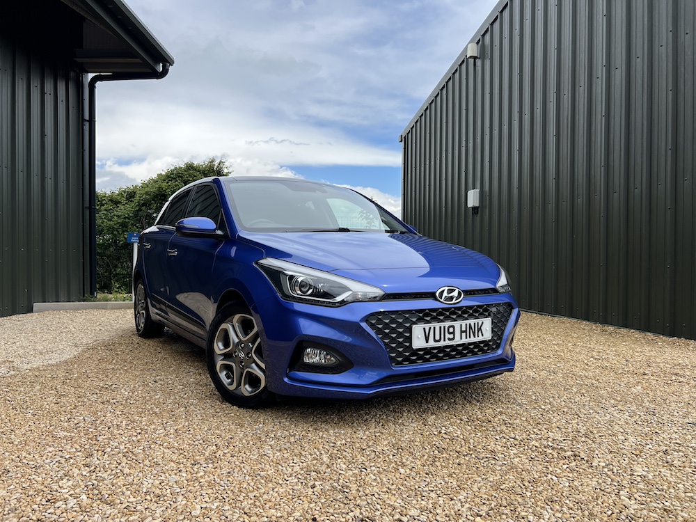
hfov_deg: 67.3
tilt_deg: +0.5
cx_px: 348
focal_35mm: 26
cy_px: 261
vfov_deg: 53.1
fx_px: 523
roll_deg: +0.3
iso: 50
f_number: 1.5
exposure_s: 1/3257
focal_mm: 5.7
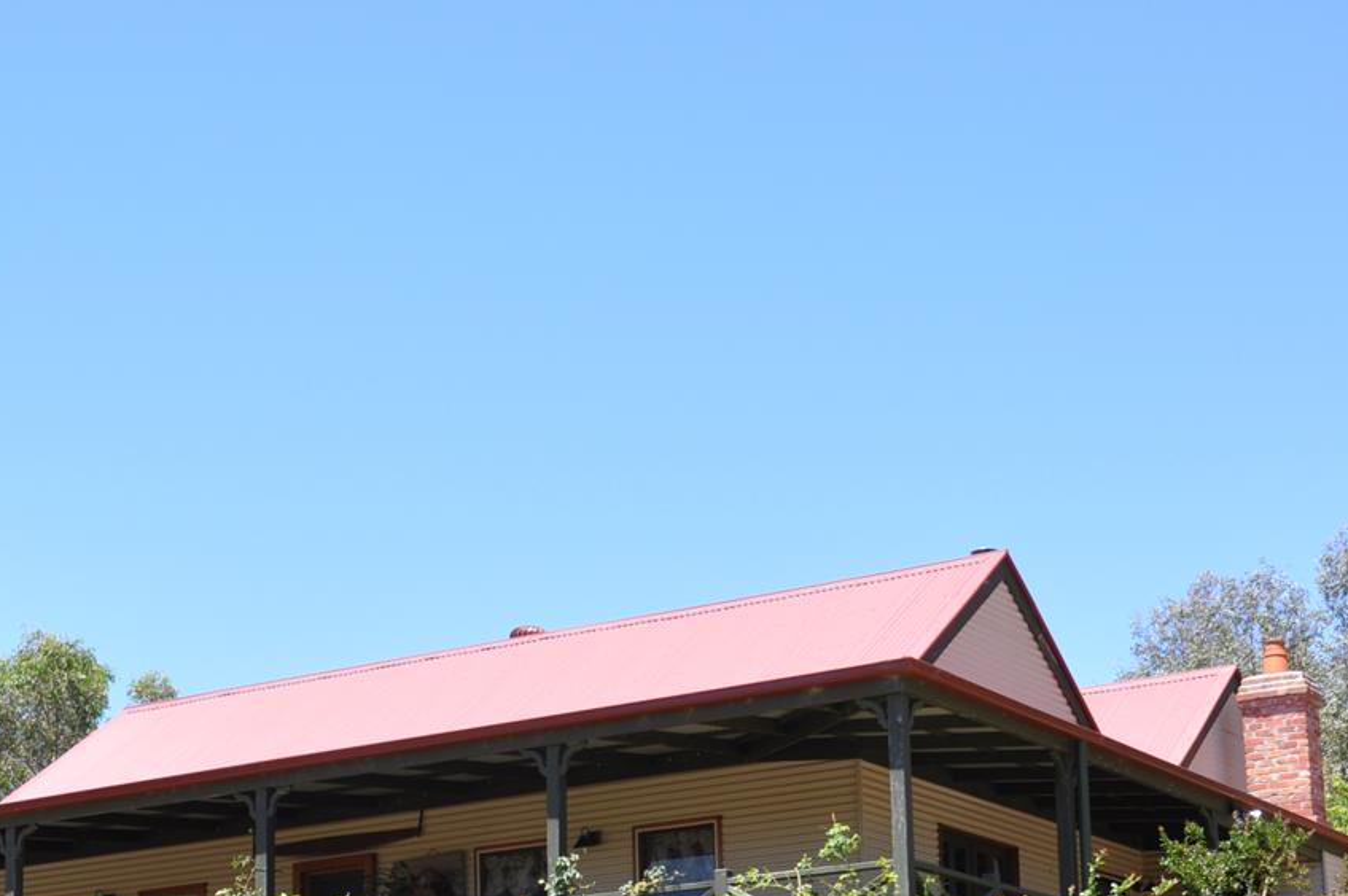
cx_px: 514
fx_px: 2692
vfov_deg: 18.8
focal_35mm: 72
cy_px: 676
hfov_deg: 28.0
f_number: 8
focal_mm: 25
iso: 200
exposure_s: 1/250
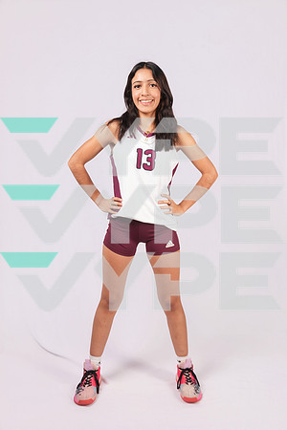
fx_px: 419
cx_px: 144
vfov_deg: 54.4
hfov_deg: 37.9
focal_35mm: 35
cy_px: 215
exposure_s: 1/125
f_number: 5.6
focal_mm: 35
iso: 160
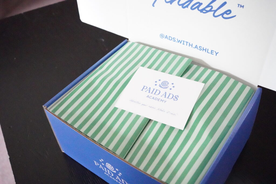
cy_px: 92
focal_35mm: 36
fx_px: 276
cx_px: 138
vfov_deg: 36.9
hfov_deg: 53.1
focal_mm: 36
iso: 64000
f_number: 4.5
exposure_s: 1/800
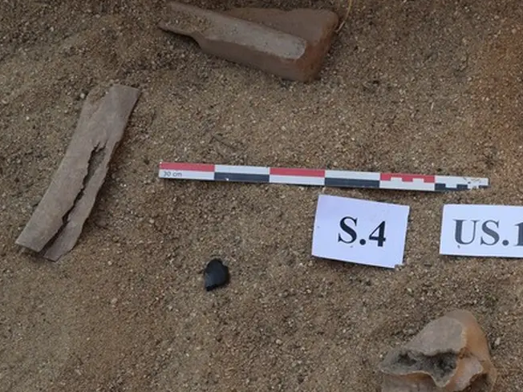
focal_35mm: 69
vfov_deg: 21.1
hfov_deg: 27.5
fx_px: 1042
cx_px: 433
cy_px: 306
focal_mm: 26
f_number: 8
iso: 200
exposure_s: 1/320
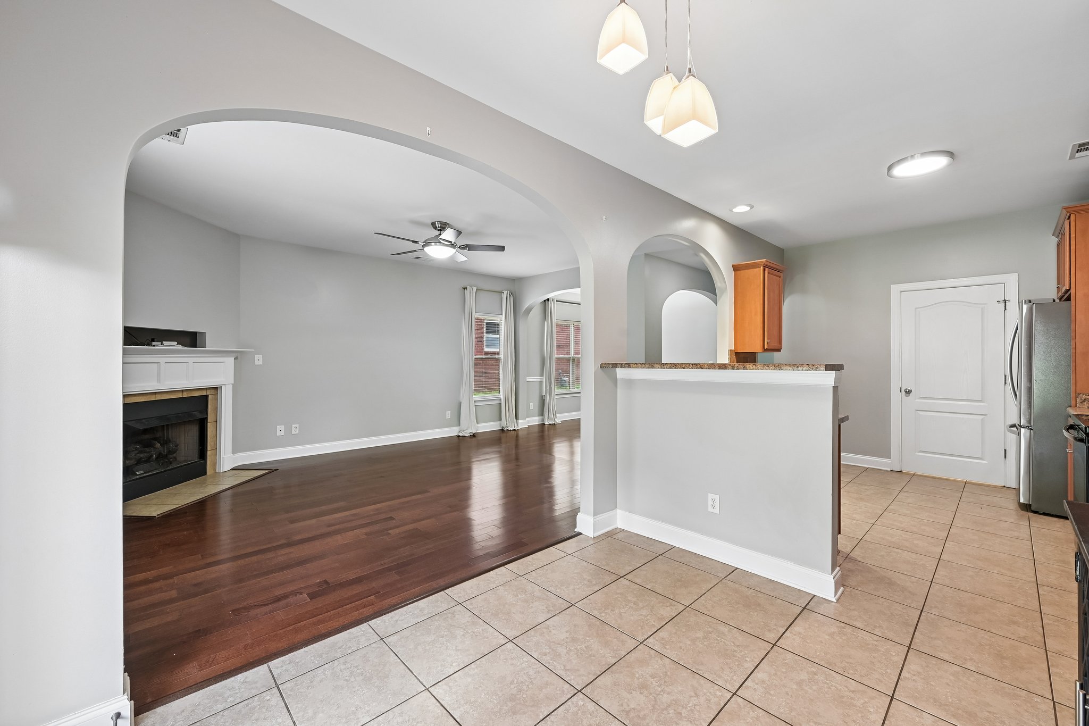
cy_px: 363
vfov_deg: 81.2
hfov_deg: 104.3
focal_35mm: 14
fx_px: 423
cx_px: 544
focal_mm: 14
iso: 400
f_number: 8
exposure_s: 1/15
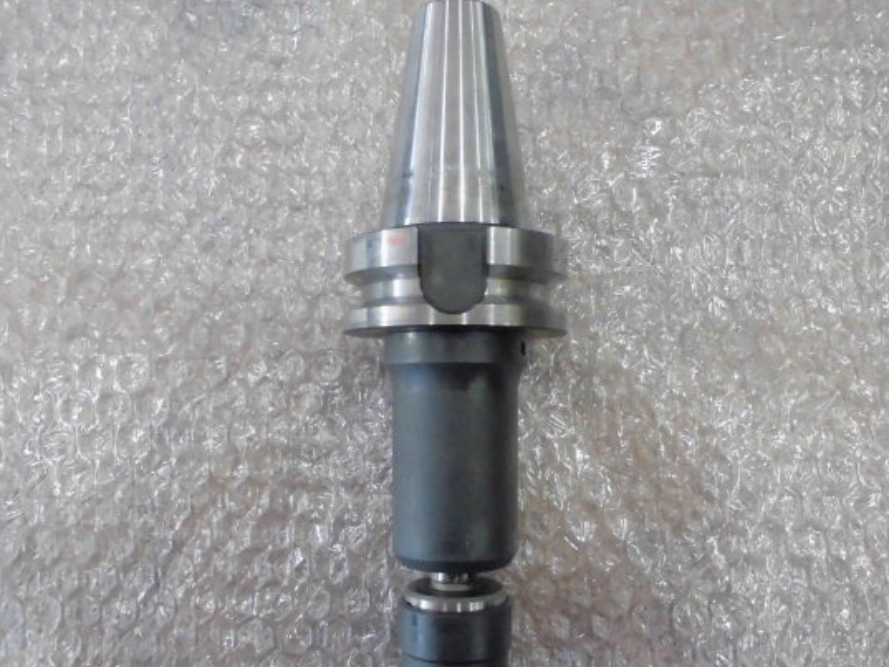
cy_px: 361
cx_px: 452
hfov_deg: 58.3
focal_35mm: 31
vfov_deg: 45.4
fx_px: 796
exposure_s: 1/60
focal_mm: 4.6
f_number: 3.5
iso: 400
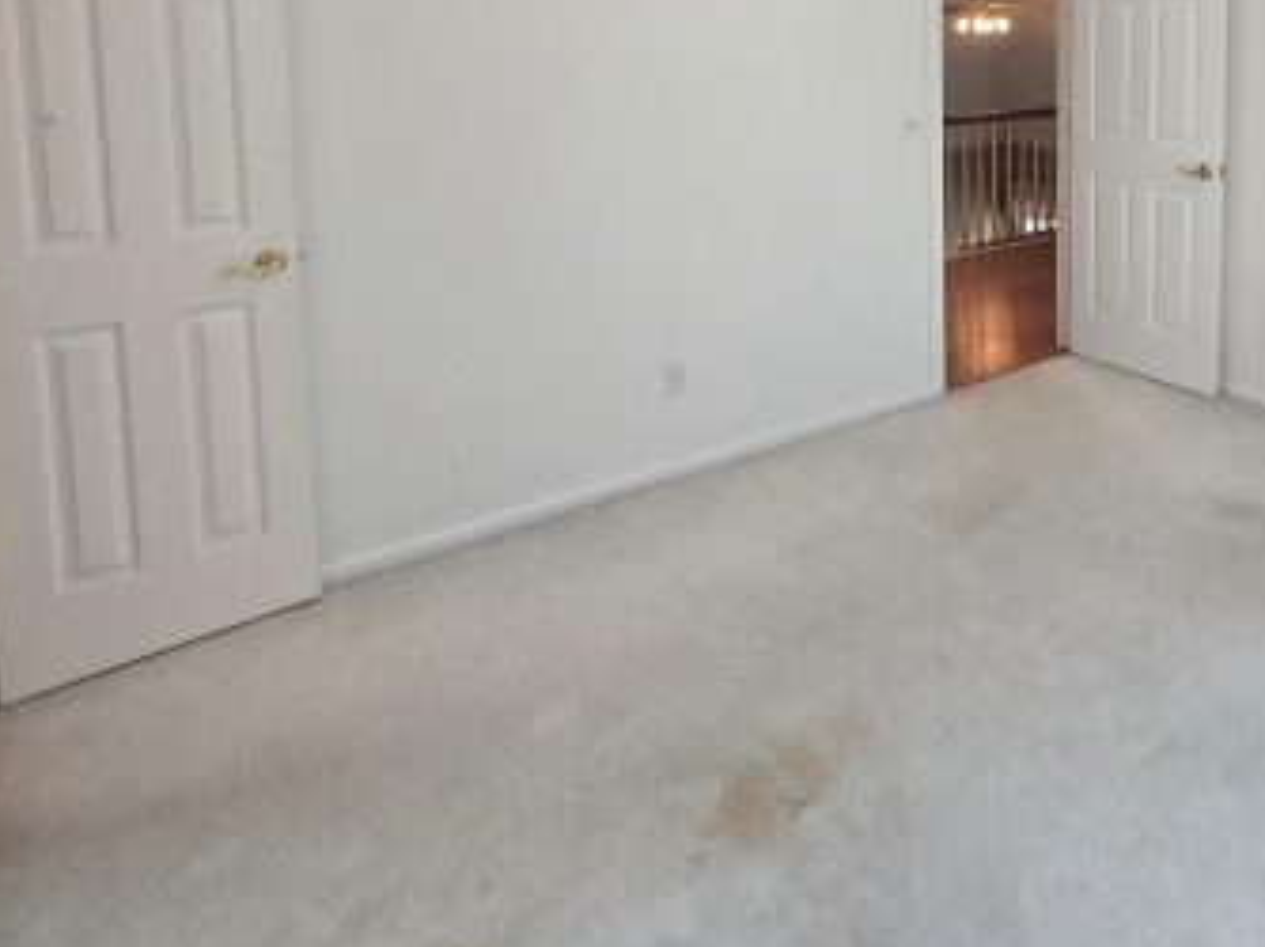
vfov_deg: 48.2
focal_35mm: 26
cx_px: 979
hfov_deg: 62.6
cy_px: 117
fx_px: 949
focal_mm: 1.7
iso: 100
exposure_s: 1/60
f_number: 2.2
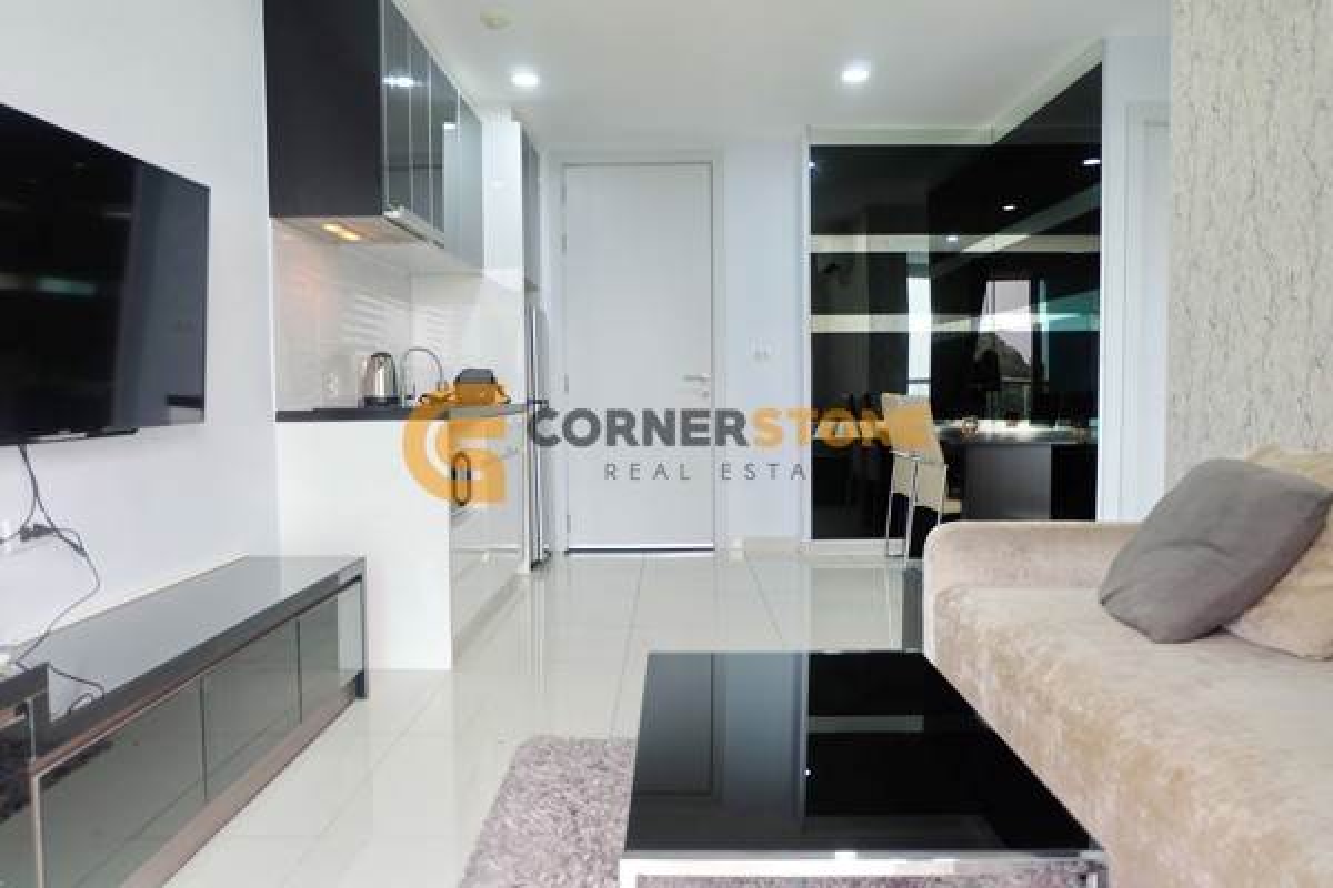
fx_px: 889
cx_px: 666
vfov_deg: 53.1
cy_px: 444
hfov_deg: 73.7
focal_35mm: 24
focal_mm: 16
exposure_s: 1/15
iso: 200
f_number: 3.5
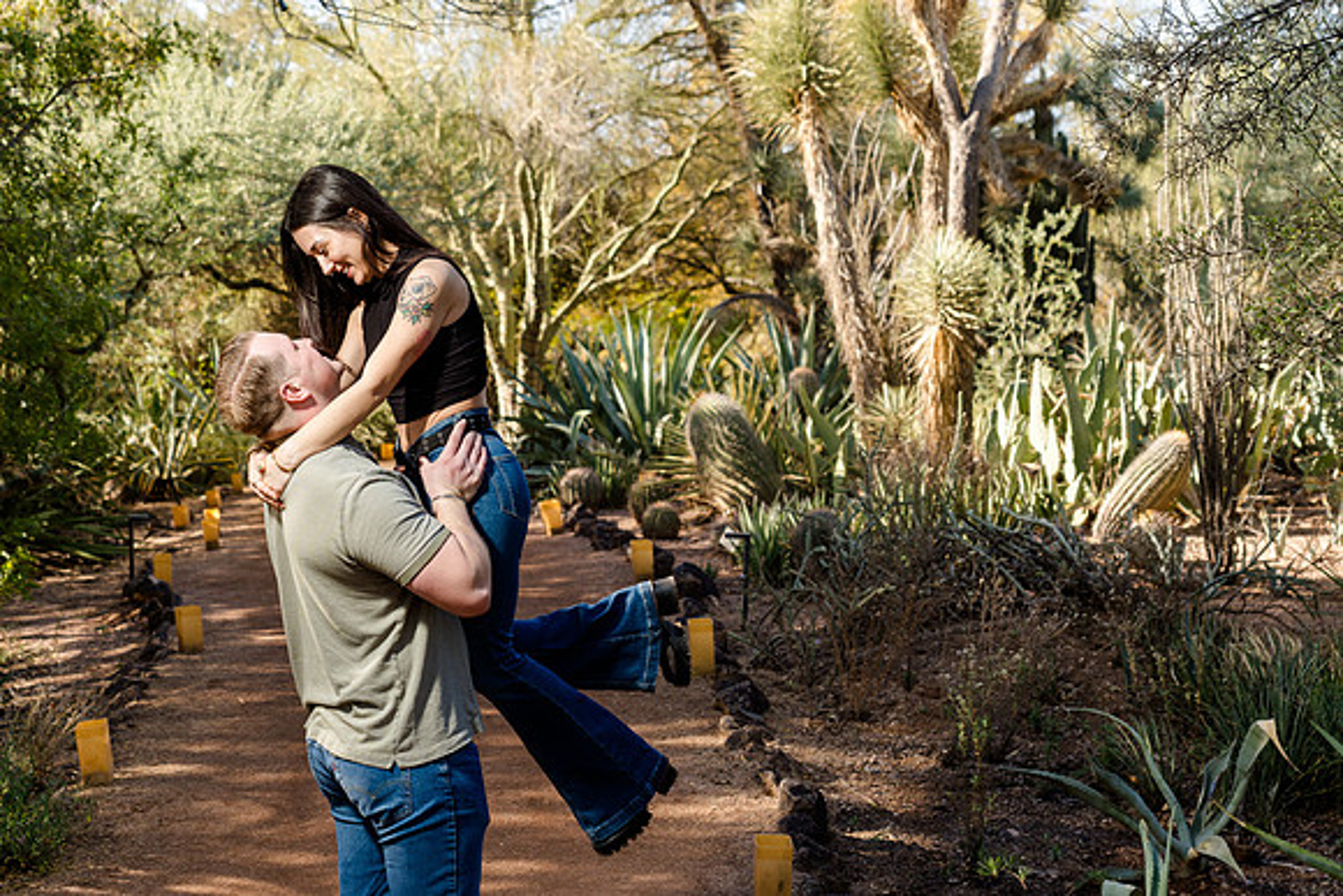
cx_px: 672
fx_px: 2201
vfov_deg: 23.0
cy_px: 448
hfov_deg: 33.9
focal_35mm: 59
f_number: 5.6
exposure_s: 1/200
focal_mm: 59
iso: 100
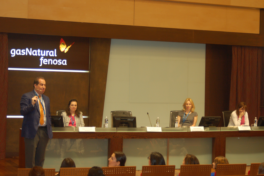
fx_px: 571
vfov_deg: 17.5
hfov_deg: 26.0
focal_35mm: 78
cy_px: 88
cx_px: 132
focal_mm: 52
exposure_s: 1/60
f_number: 4.5
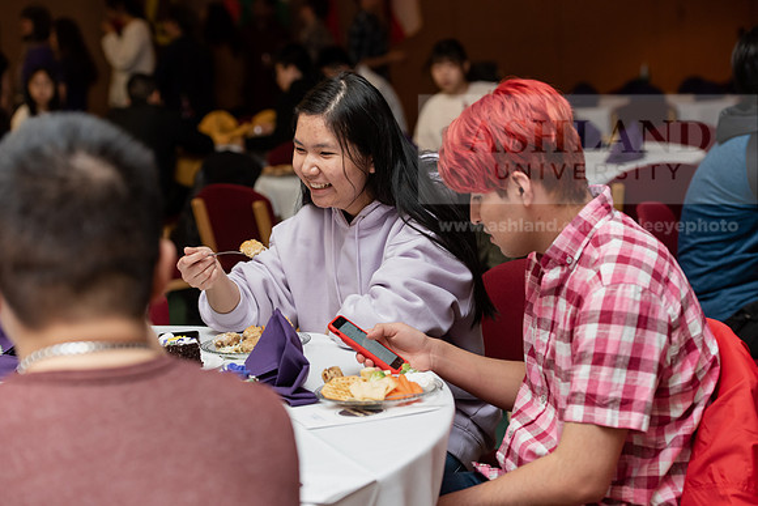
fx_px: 1811
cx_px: 379
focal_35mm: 86
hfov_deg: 23.6
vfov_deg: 15.9
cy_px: 253
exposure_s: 1/160
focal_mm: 86
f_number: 4.5
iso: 1600
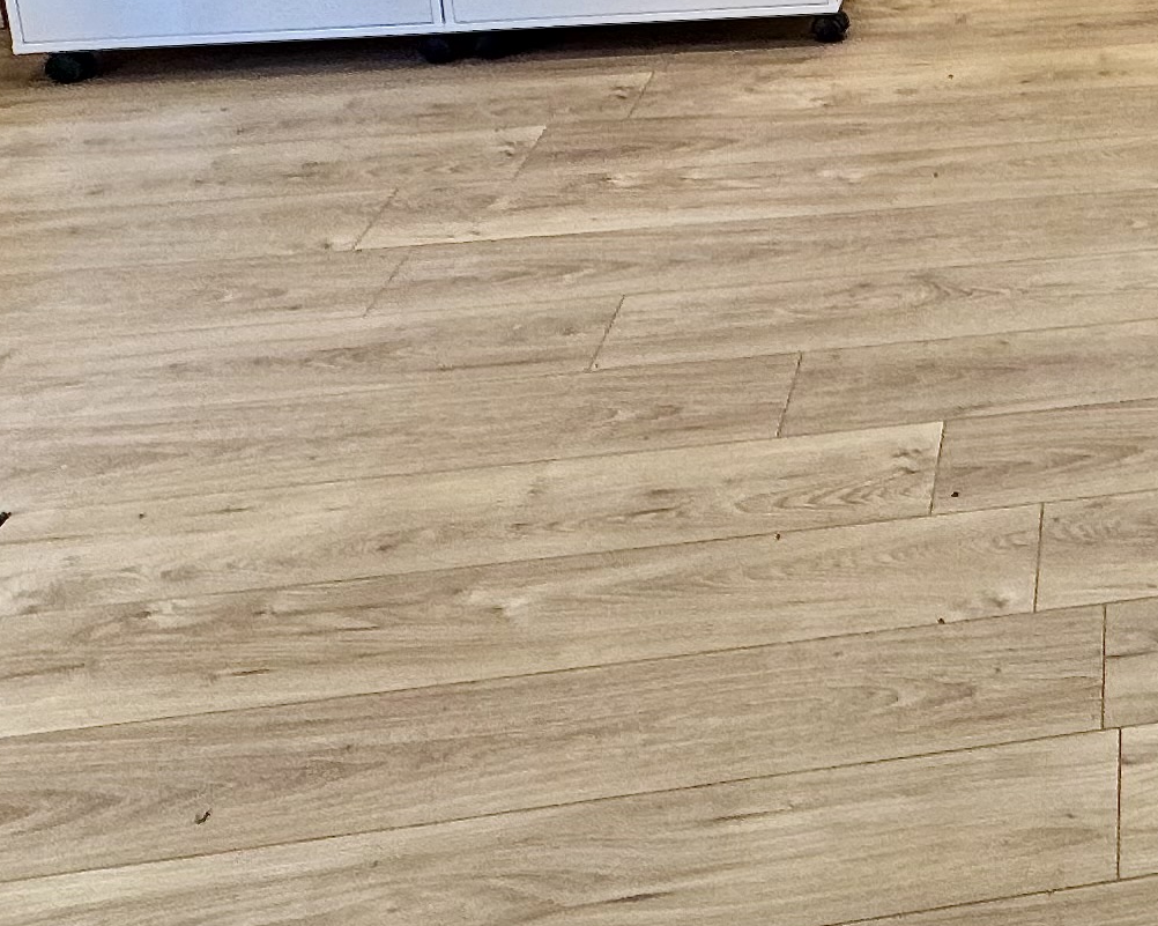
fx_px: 1884
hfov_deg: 27.1
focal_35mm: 55
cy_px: -311
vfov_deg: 23.9
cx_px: 1601
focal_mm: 2.22
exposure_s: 1/100
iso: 80
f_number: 2.2
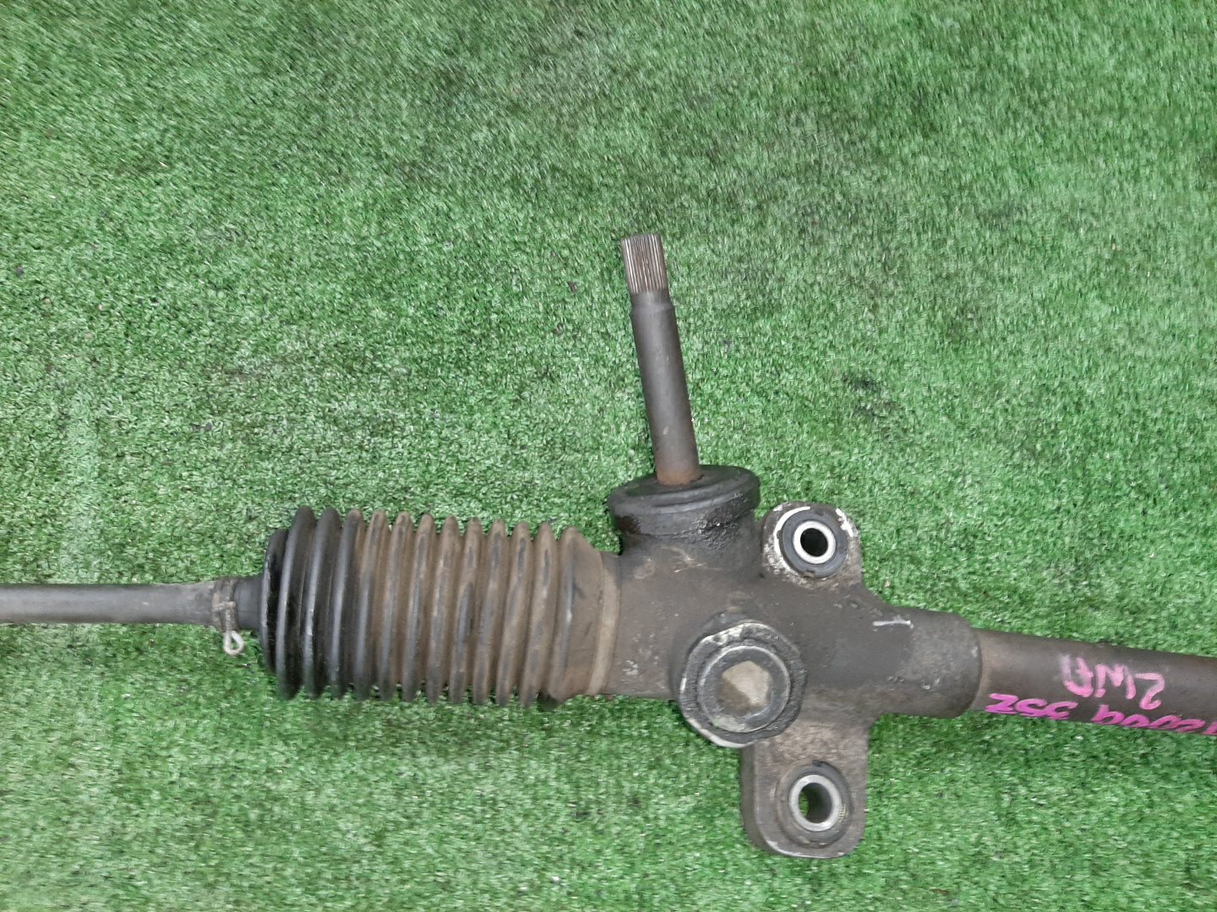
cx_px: 608
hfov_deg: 67.3
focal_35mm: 26
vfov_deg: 53.1
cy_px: 456
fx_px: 914
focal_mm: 3.93
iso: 191
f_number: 1.7
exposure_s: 1/25
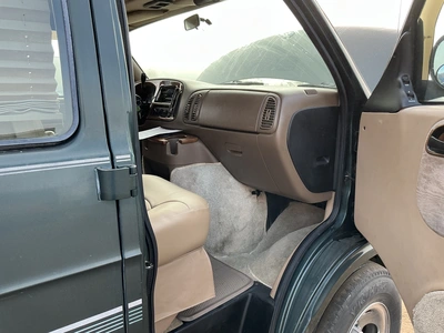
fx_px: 359
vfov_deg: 49.7
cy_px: 166
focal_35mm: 28
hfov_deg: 63.4
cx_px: 222
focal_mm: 3
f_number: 1.8
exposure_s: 1/122
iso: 20
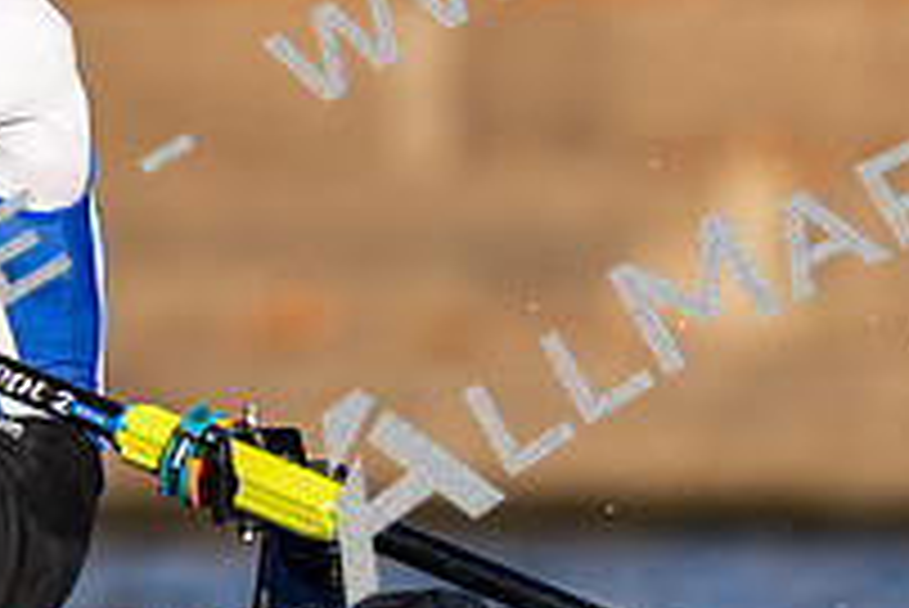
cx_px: -63
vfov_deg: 0.5
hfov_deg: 0.8
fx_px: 65190
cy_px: 178
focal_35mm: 2580
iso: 125
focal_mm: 600
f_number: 4
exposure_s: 1/2500
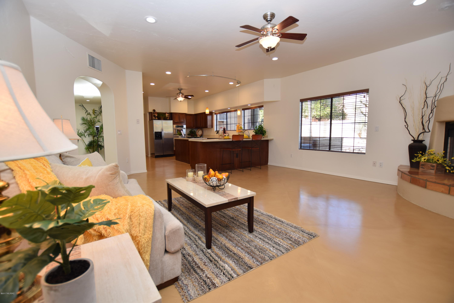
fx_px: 189
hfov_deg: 100.4
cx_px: 227
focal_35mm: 15
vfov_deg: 77.3
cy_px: 152
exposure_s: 1/60
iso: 100
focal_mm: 10
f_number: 4
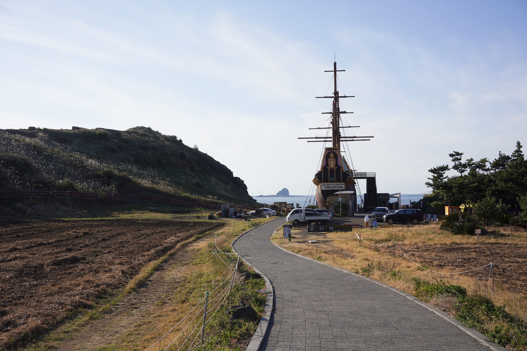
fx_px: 512
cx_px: 264
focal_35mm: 35
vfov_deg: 37.9
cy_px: 176
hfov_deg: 54.4
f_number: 16
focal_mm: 35
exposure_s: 1/100
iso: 100
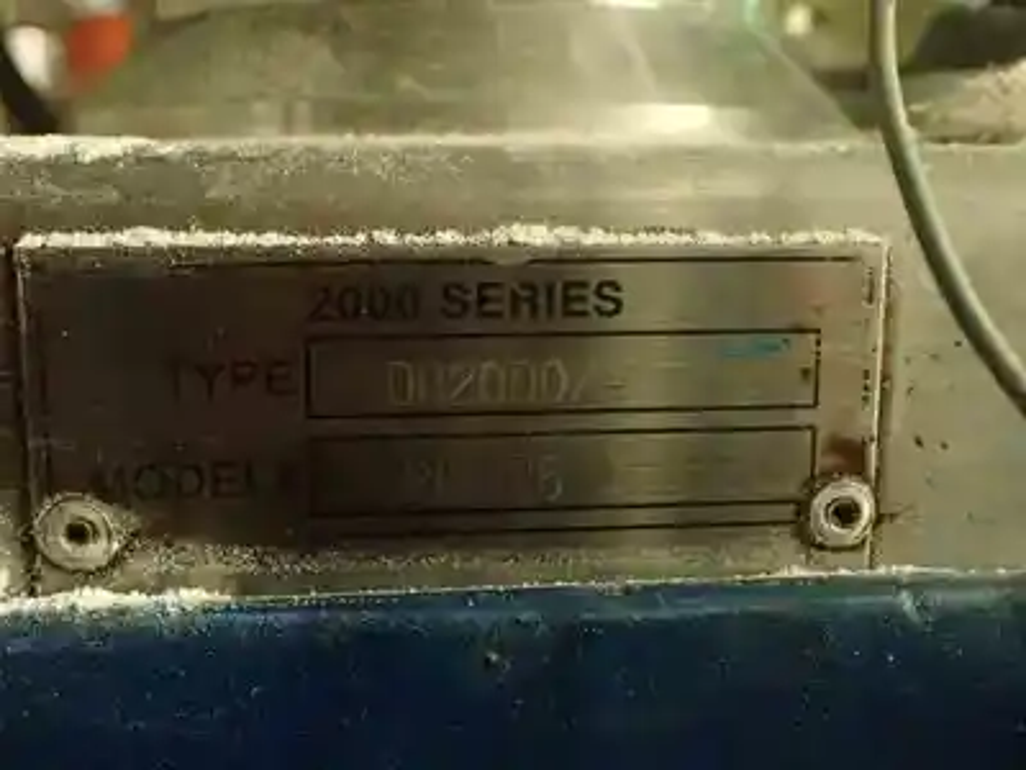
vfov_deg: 37.7
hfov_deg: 49.0
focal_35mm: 38
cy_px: 385
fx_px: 1126
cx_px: 513
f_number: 2.7
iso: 1600
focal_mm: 6.86
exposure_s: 1/25
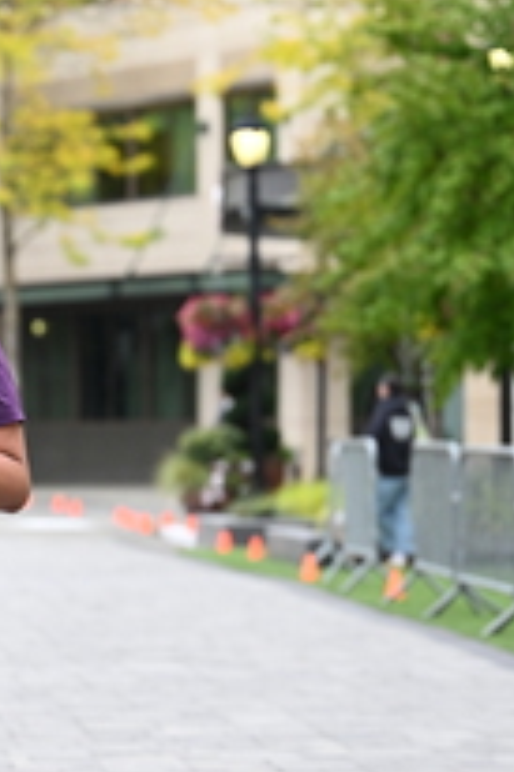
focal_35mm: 219
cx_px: -47
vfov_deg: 9.4
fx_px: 4698
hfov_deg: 6.2
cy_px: 356
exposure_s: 1/1600
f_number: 2.8
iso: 640
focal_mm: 82
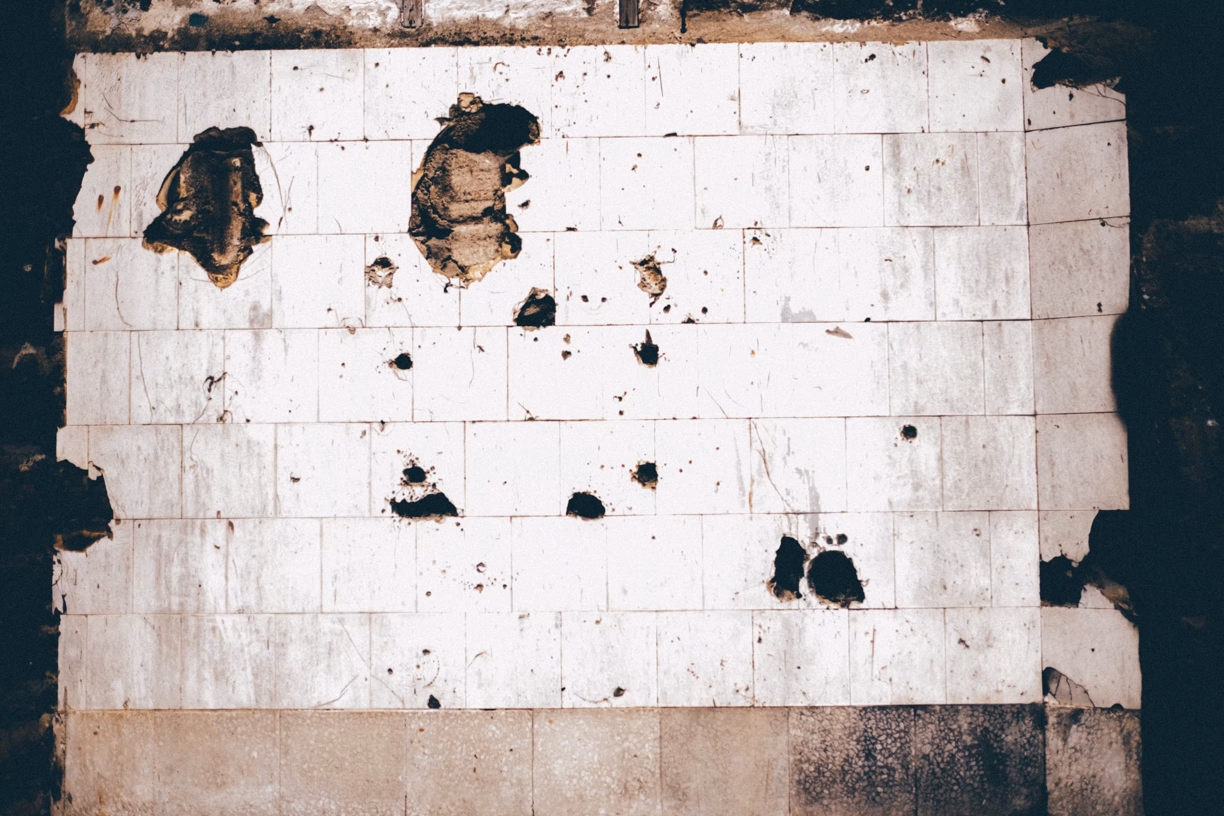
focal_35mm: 35
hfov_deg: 54.4
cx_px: 612
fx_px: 1190
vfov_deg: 37.9
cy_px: 408
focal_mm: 23
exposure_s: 1/4000
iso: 200
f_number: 1.4
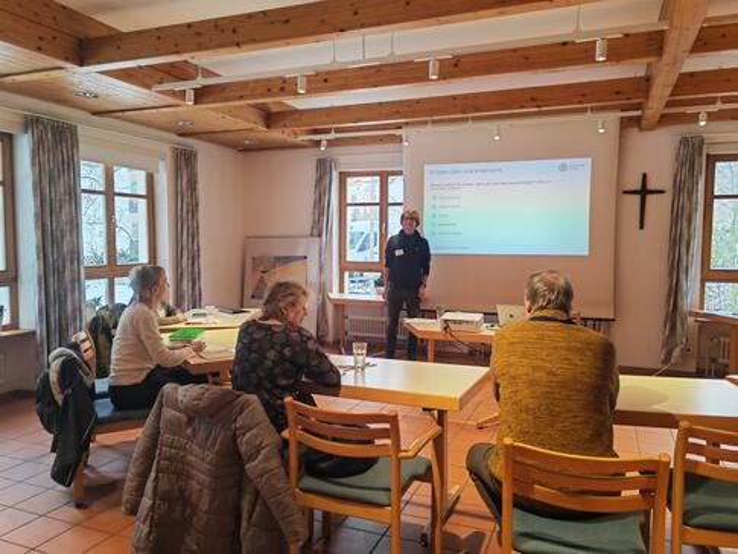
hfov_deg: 65.3
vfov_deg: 51.4
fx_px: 576
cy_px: 277
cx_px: 369
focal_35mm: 27
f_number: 1.8
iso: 64
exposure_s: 1/100
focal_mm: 5.53
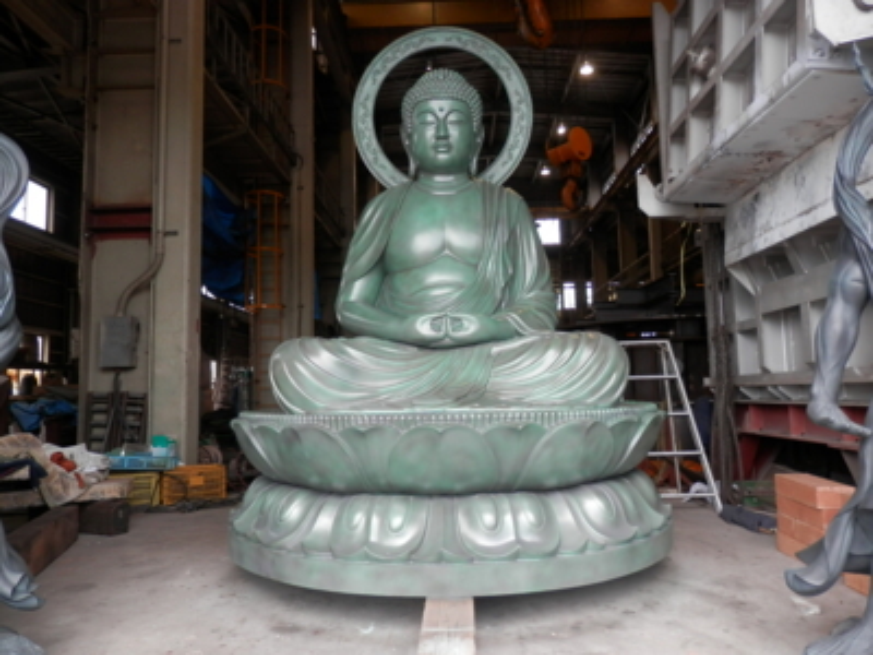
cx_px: 436
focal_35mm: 25
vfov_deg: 54.9
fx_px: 630
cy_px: 328
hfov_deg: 69.4
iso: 100
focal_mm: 4.5
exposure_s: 1/30
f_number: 3
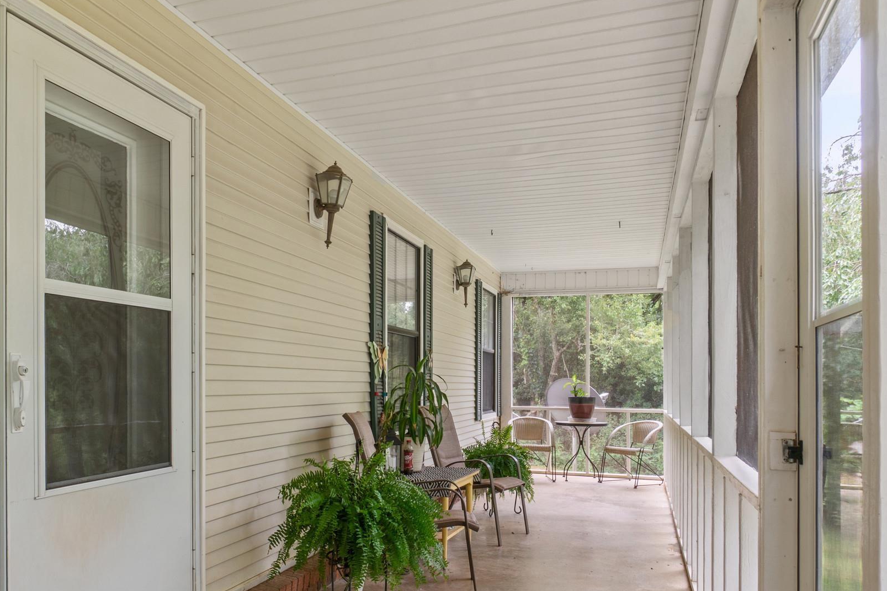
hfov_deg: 65.3
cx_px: 400
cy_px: 391
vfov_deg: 45.7
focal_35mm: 28
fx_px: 690
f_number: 9
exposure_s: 1/5
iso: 250
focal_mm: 12
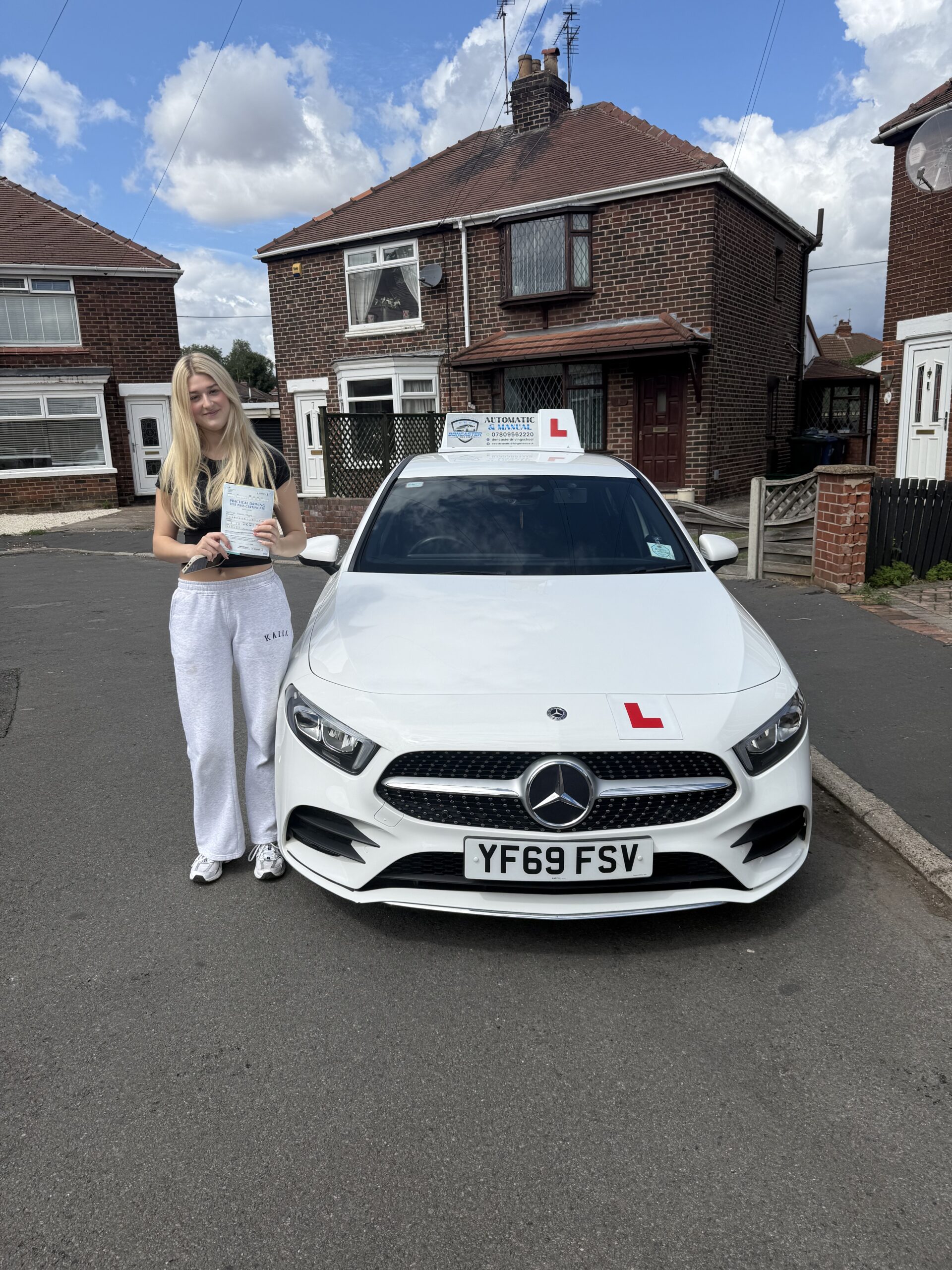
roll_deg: +2.4
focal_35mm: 24
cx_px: 476
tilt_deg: -14.6
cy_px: 635
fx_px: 880
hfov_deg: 56.8
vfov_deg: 71.6
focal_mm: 6.76
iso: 80
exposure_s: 1/6173
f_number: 1.78
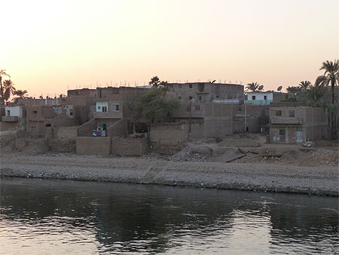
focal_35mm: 67
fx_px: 656
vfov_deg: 22.0
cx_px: 170
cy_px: 128
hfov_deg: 29.0
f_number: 4.5
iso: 160
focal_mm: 11.3
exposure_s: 1/100
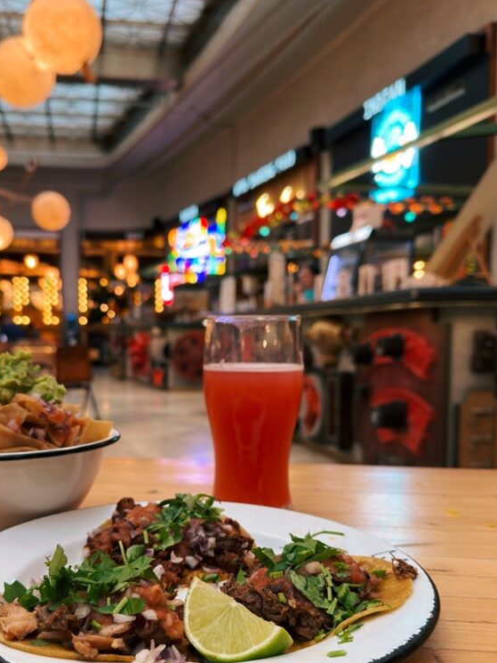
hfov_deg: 42.7
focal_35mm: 33
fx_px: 632
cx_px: 193
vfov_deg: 55.0
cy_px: 397
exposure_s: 1/48
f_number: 1.78
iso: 125
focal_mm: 6.86
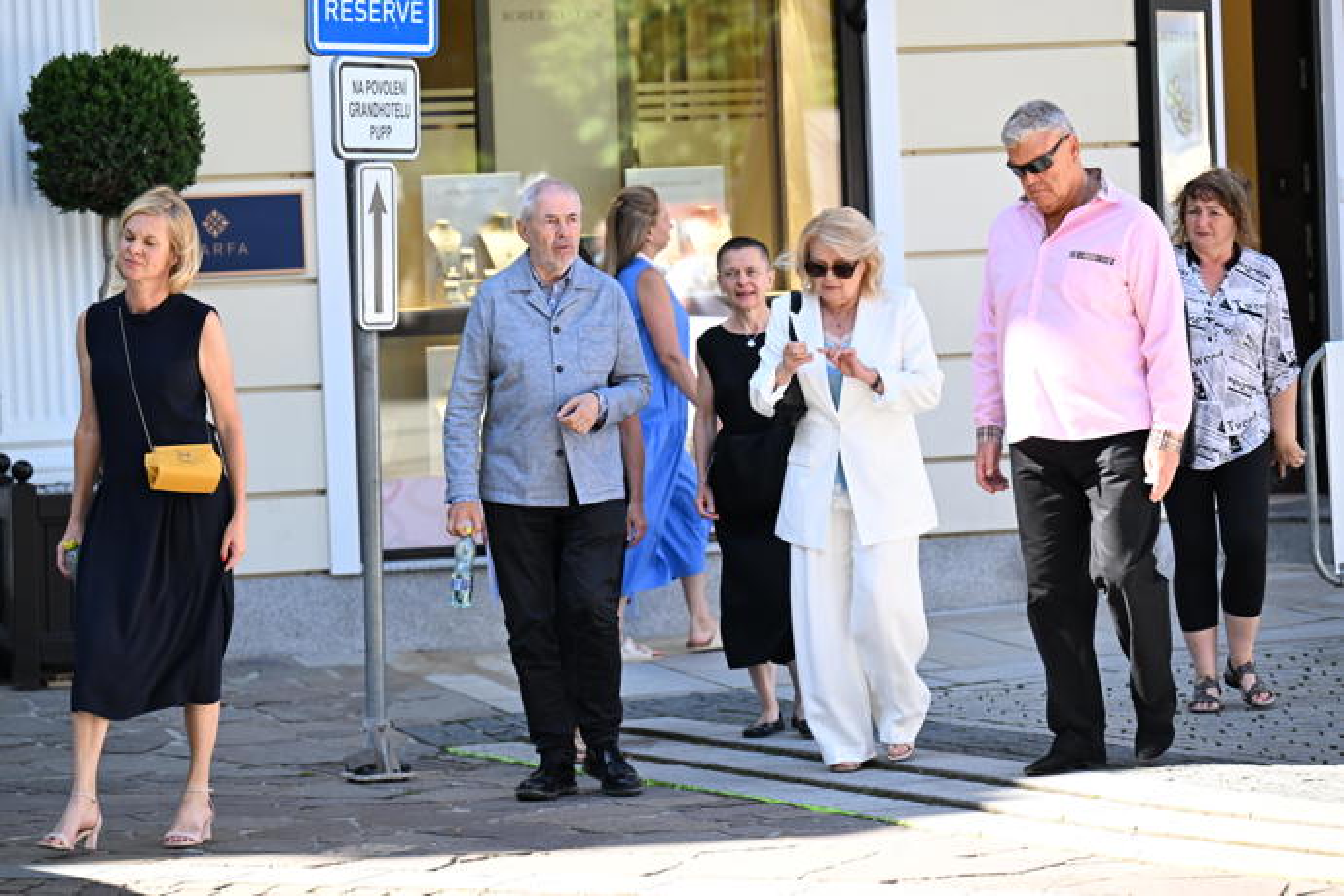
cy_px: 448
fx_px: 5226
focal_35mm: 140
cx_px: 672
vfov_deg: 9.8
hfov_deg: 14.7
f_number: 3.5
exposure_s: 1/1600
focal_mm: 140
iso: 1000
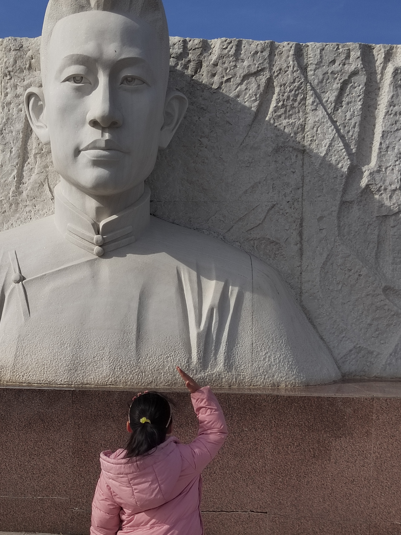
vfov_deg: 40.8
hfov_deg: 31.2
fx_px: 711
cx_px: 124
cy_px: 348
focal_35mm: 46
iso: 250
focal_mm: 5.52
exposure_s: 1/4775
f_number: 1.9
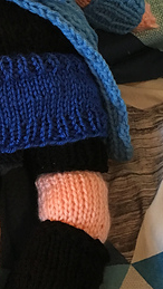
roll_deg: -4.9
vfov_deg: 27.1
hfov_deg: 15.3
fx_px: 598
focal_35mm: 78
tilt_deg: -44.7
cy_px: 125
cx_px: 6
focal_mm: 4.15
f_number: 2.2
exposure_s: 1/30
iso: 200
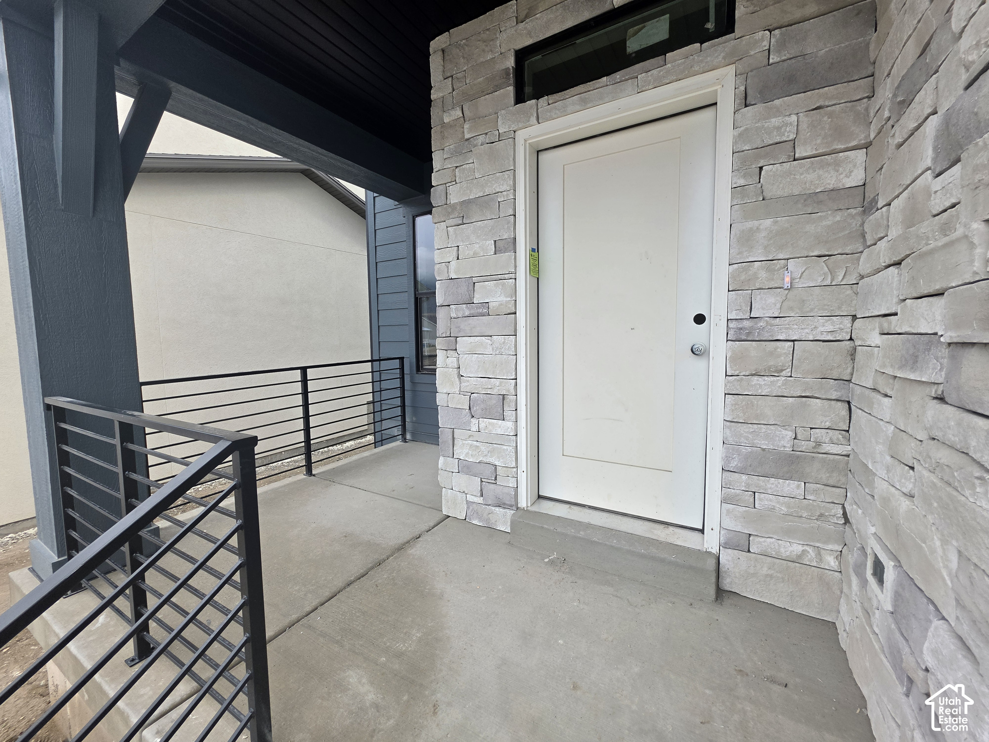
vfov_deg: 89.9
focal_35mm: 13
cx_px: 494
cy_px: 371
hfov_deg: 106.2
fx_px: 371
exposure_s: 1/719
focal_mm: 2.2
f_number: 1.9
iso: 40
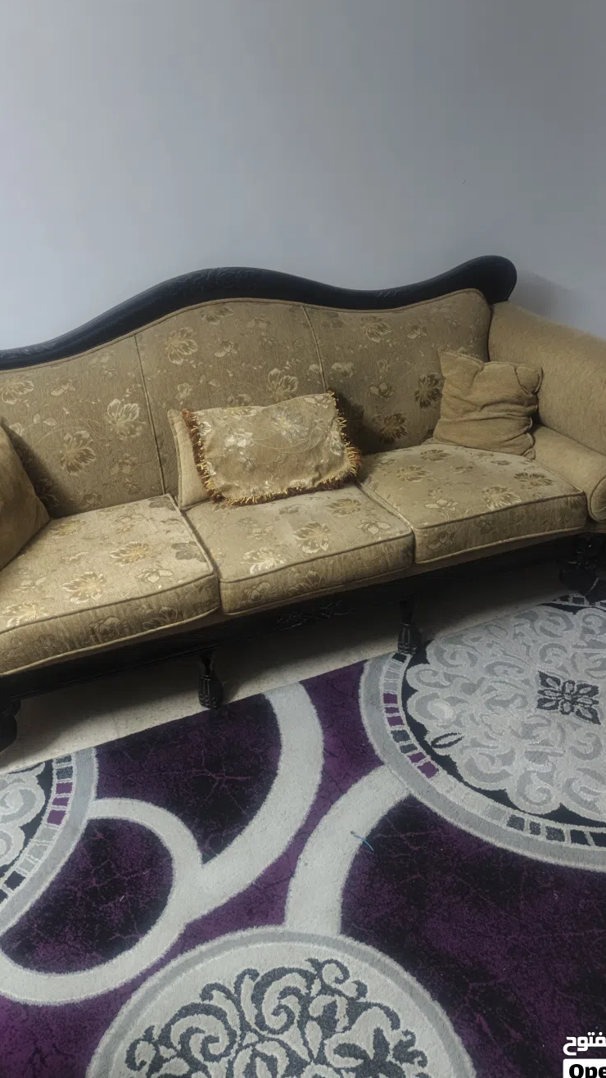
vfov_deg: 71.9
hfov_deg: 44.4
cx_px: 283
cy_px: 548
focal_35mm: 26
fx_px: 743
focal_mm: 5.56
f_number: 1.8
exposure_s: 1/50
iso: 787
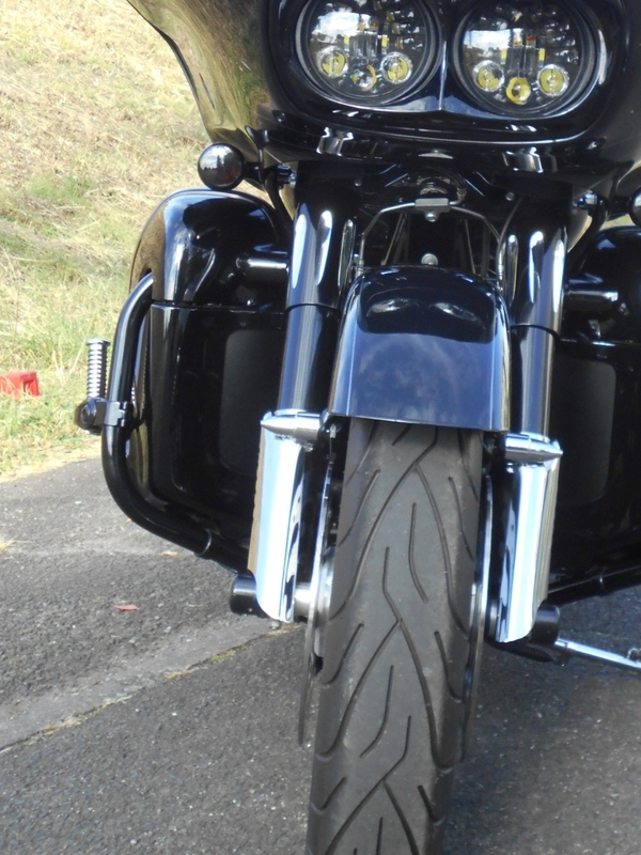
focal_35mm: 66
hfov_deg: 22.2
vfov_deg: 29.2
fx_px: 1630
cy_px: 280
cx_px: 406
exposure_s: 1/250
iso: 160
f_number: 4.2
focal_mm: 7.7
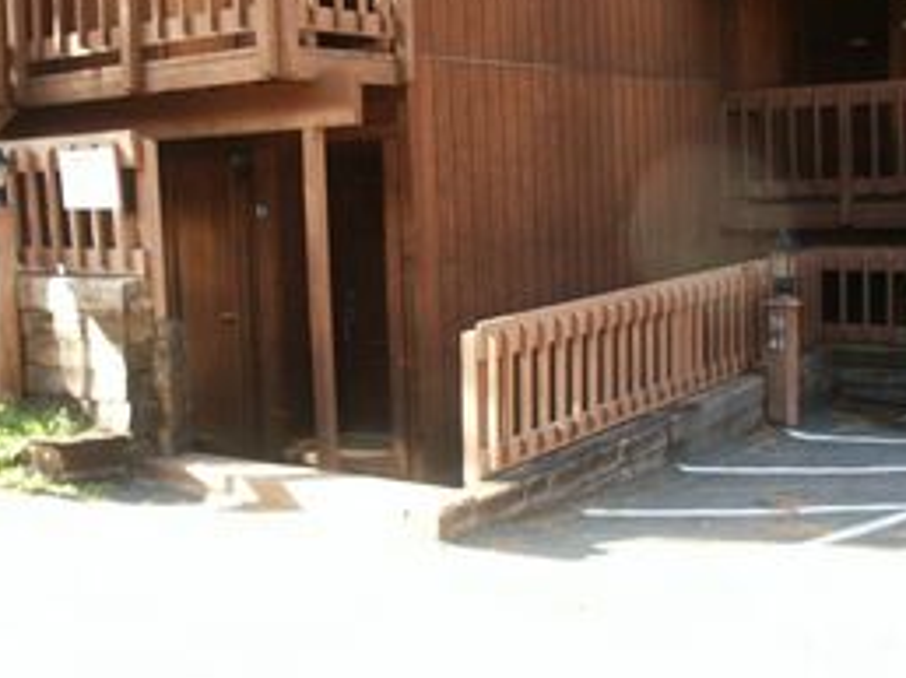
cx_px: 355
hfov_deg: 38.0
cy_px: 292
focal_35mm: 50
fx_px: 1307
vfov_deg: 29.0
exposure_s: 1/180
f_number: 3
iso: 200
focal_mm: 7.18
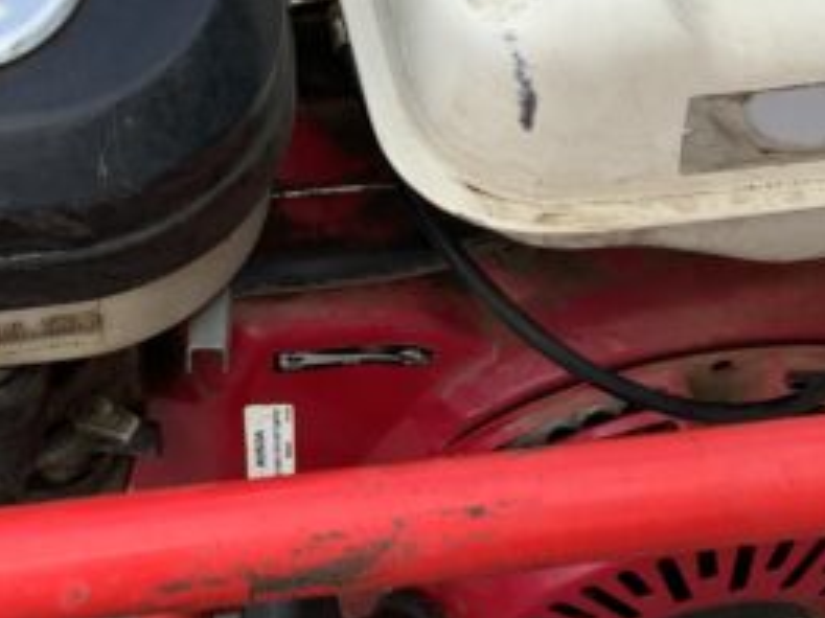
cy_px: 198
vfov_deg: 13.1
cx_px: 492
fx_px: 2692
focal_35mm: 113
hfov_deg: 17.4
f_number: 1.8
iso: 16
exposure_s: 1/770
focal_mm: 3
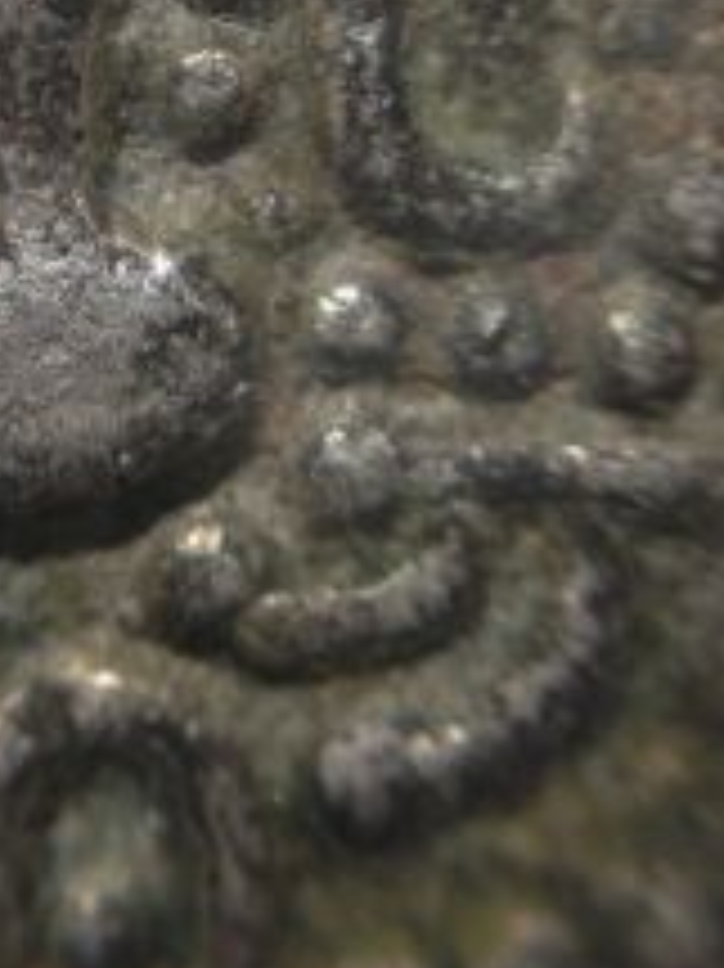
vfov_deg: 20.9
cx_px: 99
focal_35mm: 92
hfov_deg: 15.9
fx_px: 2568
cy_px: 99
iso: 125
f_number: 2.4
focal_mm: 4.12
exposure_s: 1/20
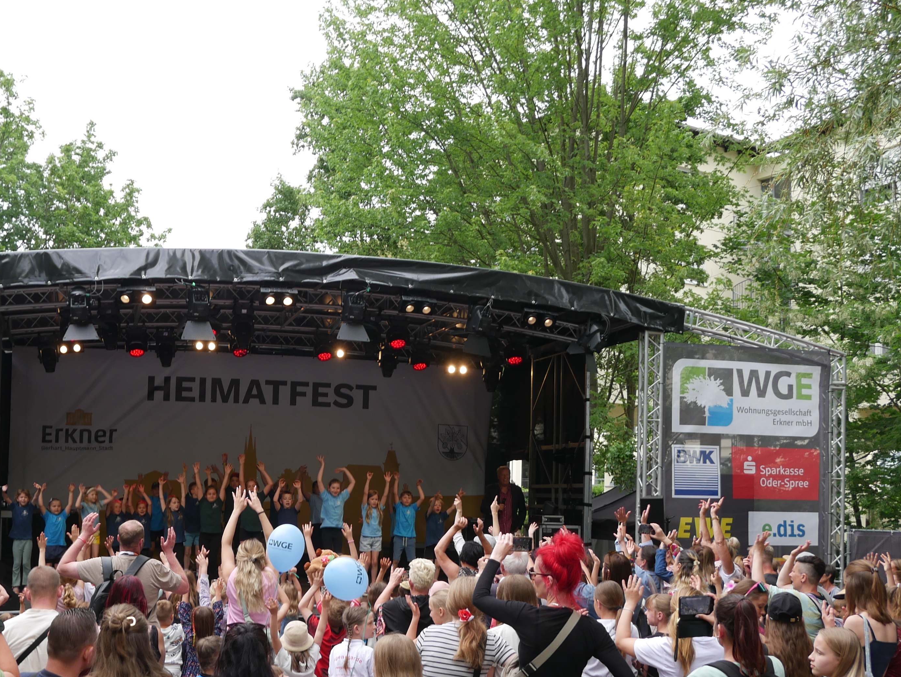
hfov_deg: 46.3
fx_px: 1042
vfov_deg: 35.6
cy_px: 462
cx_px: 334
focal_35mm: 40
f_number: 4.5
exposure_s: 1/160
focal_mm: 12
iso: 200
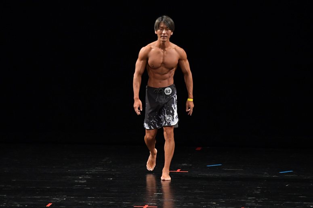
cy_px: 104
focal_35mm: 300
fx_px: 2607
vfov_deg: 4.6
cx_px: 156
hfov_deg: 6.9
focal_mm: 200
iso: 3200
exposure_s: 1/400
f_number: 5.6
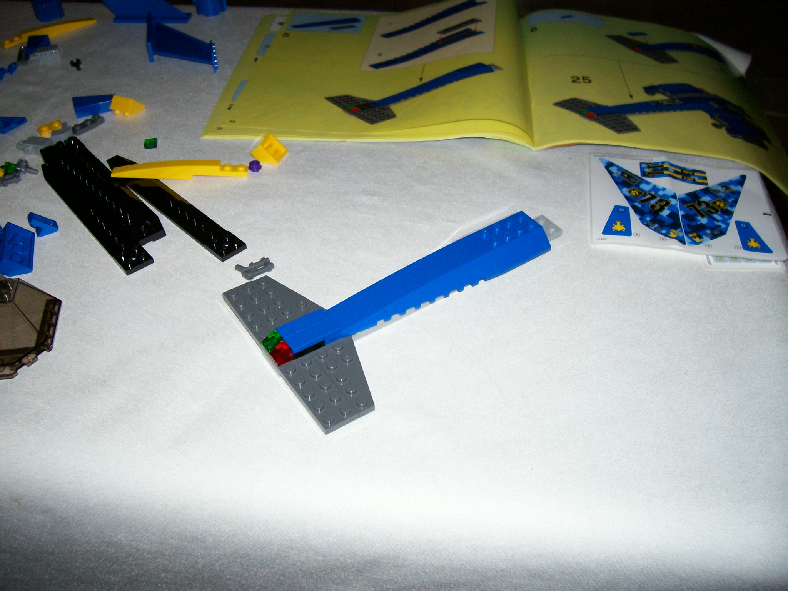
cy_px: 296
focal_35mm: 34
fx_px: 774
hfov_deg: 54.0
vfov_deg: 41.8
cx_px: 394
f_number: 2.7
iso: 80
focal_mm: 5.6
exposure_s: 1/64
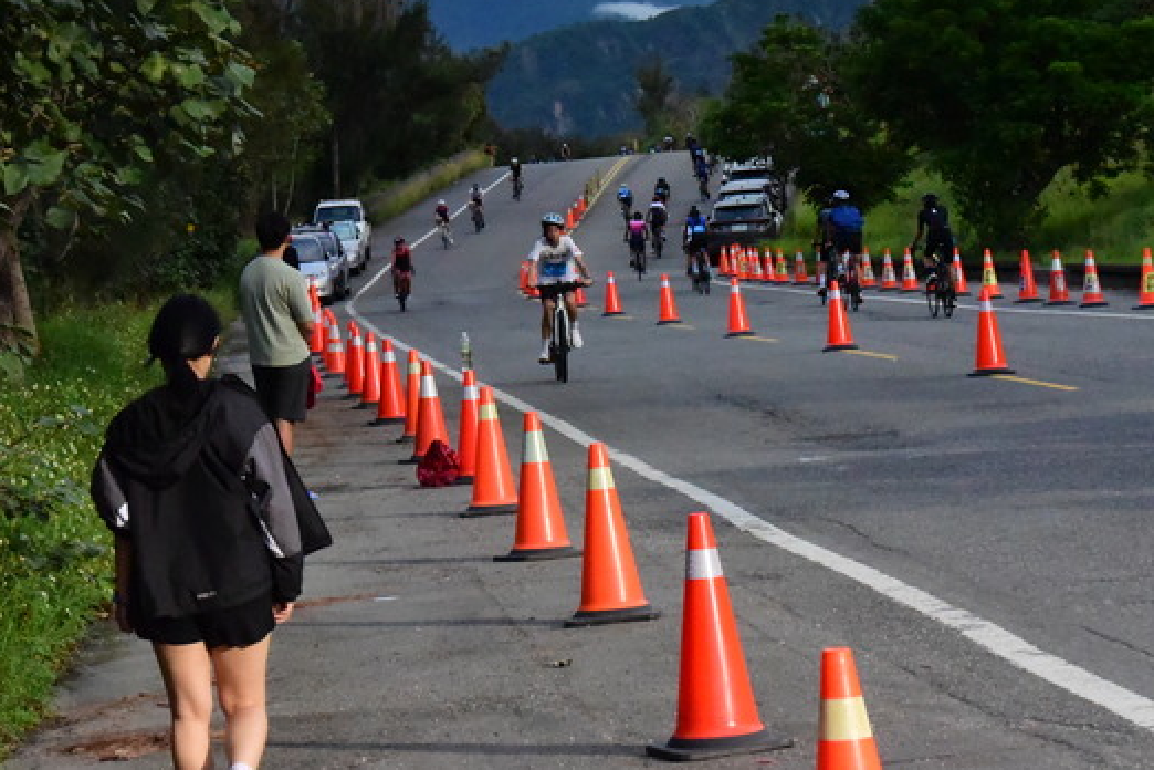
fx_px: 5032
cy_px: 262
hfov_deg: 13.1
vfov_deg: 8.7
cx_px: 568
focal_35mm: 157
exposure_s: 1/4000
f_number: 16
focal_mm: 105
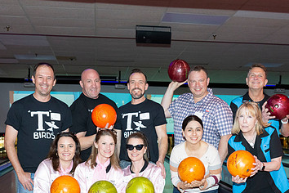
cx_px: 158
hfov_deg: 39.6
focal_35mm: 50
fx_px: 401
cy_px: 157
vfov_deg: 26.4
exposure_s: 1/60
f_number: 5.6
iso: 1600
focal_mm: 30.5
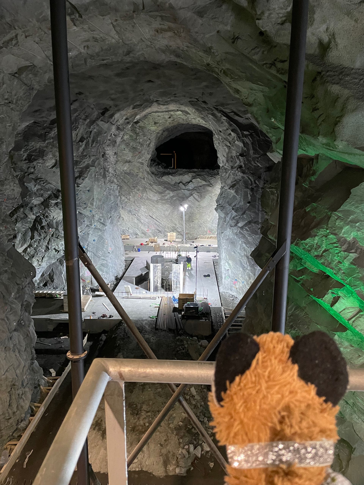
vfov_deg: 67.3
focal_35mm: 26
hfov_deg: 53.1
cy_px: 242
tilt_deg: -13.3
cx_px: 182
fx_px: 365
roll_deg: -0.1
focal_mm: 4.2
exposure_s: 1/33
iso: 500
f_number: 1.6
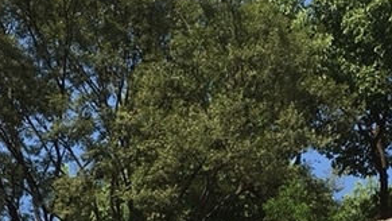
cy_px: 400
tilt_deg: +18.1
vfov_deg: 10.3
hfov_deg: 19.3
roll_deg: +2.1
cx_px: 187
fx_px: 1154
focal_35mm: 111
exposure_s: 1/999
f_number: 2.2
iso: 25
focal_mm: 4.15
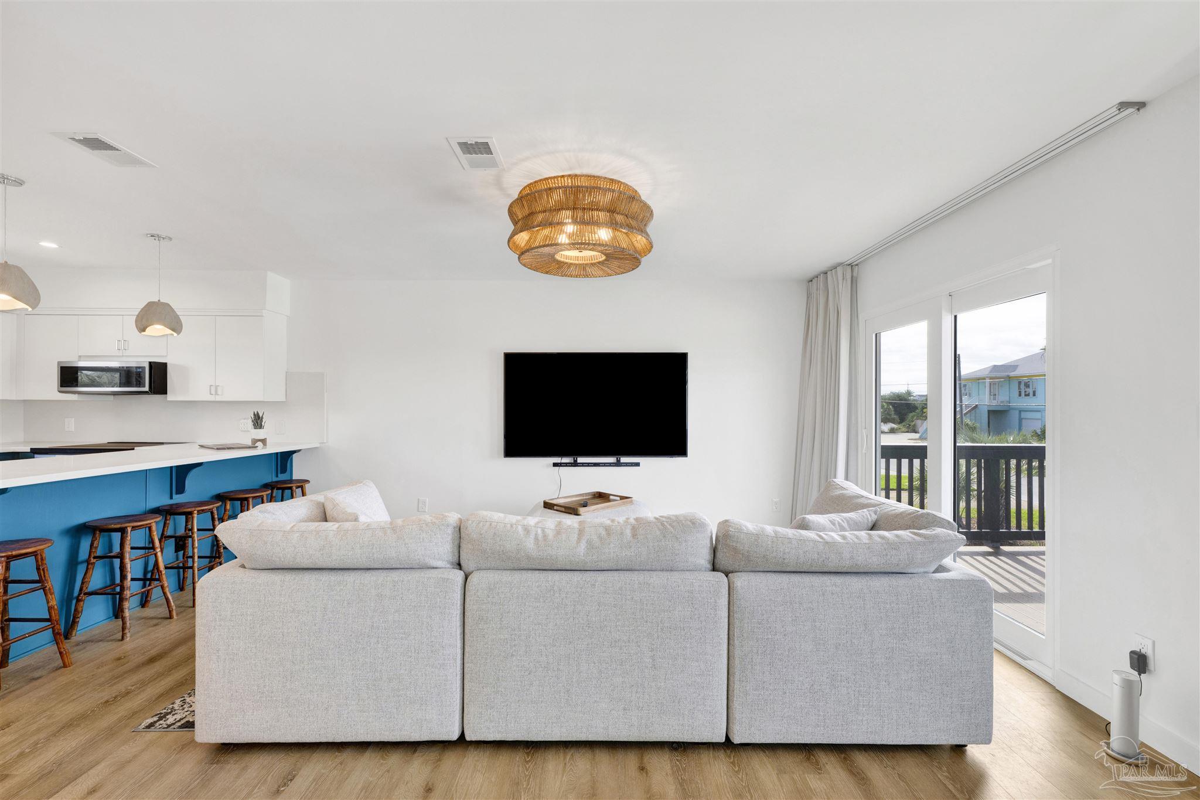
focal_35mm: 15
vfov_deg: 77.3
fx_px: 500
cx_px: 600
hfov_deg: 100.4
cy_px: 400
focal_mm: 15
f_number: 11
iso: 400
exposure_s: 1/20
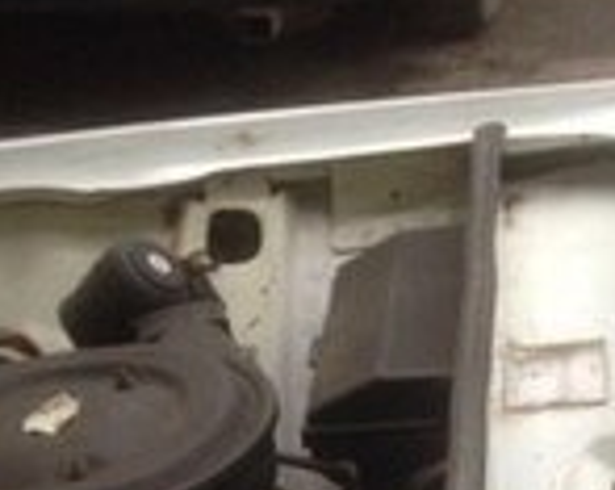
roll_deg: +0.8
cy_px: 850
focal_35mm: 109
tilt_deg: -36.3
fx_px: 1980
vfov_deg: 12.9
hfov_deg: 17.6
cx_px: 230
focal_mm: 4.12
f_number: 2.4
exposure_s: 1/120
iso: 80
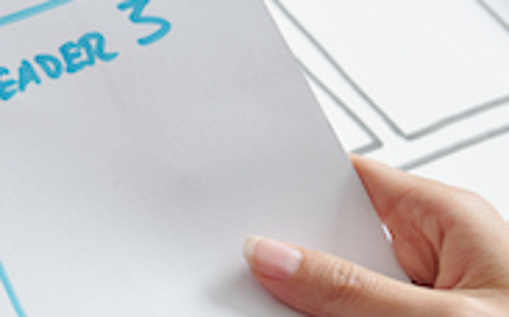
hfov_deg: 11.8
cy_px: 51
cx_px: -554
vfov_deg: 8.4
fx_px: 2162
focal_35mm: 156
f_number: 2.8
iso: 100
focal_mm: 35
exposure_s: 1/80
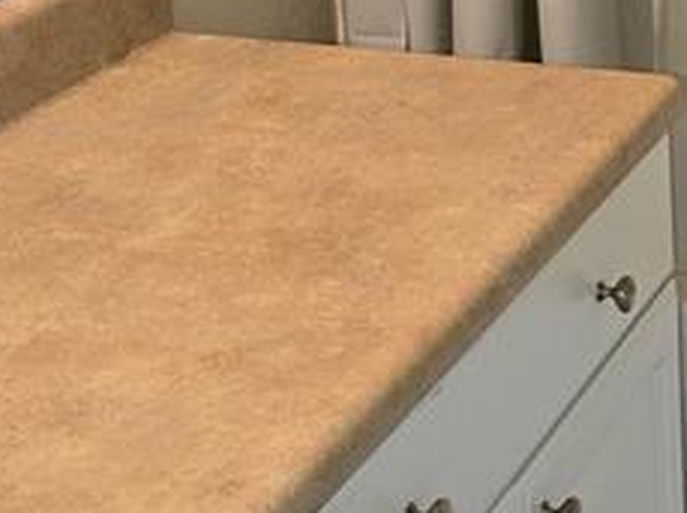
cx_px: 486
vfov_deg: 13.8
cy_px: -153
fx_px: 2041
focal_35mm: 103
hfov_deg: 19.0
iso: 100
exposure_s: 1/40
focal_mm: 6.3
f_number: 1.7
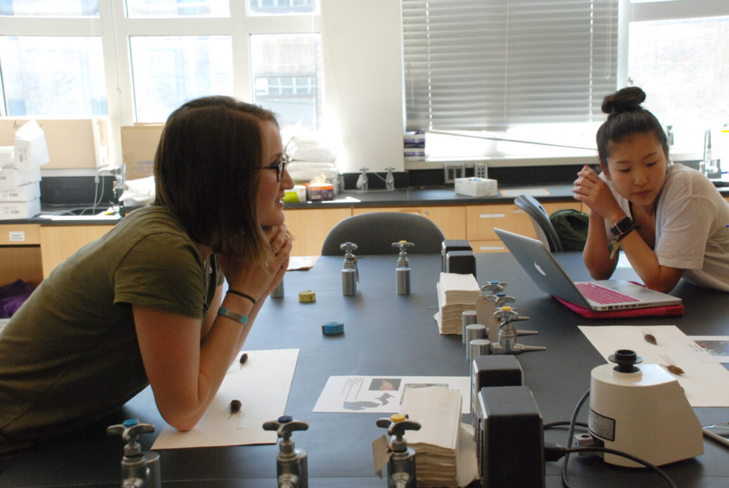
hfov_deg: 41.1
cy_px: 244
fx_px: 973
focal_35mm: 48
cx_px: 364
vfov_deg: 28.2
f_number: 6.3
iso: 800
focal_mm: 32
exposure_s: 1/160
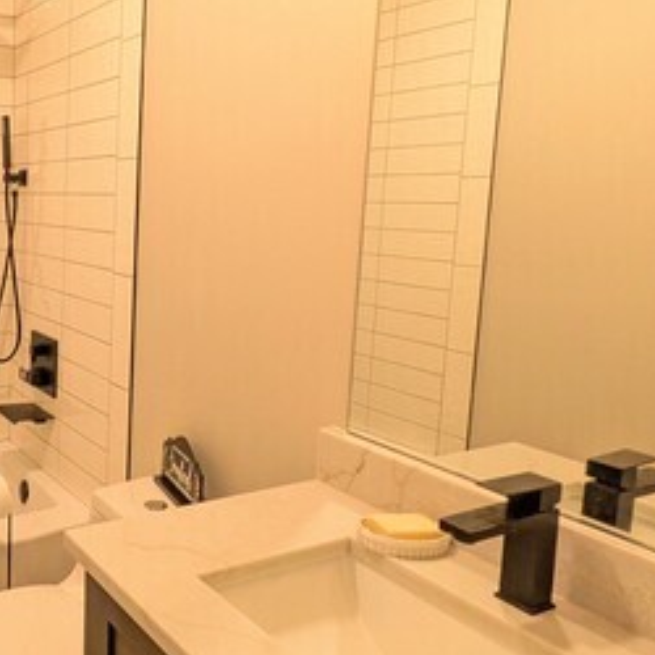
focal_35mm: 33
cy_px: 272
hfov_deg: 44.0
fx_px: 706
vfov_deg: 49.5
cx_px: 33
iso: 384
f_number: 2.2
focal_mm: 1.85
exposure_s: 1/60
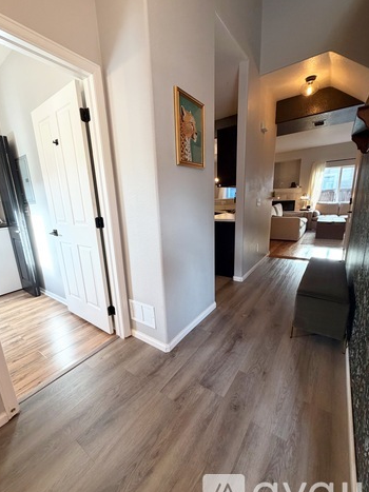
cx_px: 176
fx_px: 213
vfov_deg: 98.2
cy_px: 253
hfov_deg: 81.7
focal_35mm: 15
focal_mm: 2.22
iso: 250
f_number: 2.2
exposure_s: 1/120
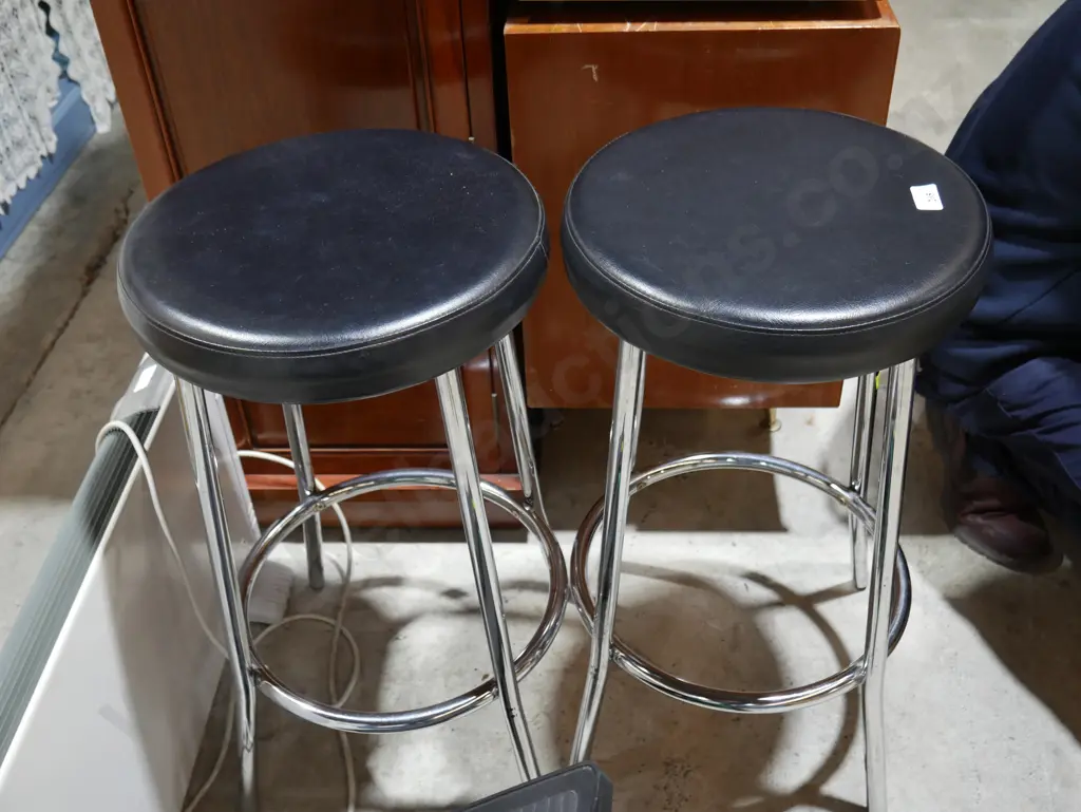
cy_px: 406
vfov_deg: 37.8
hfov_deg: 49.0
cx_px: 540
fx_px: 1187
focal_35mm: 38
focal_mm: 19
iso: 500
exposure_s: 1/60
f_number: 4.1
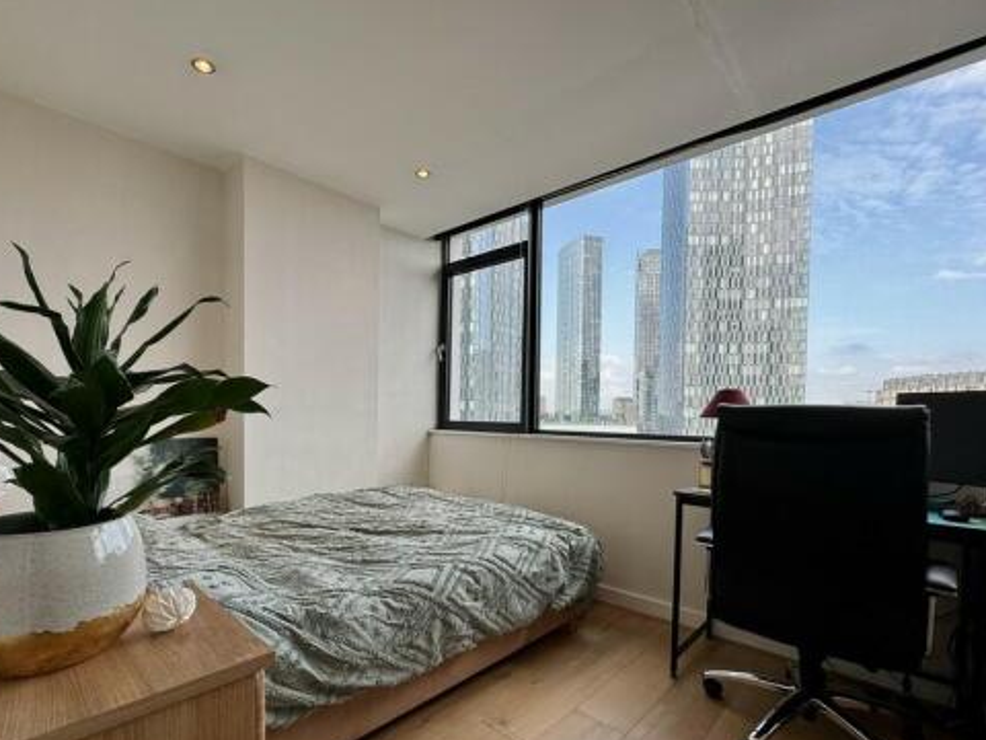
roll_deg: -1.0
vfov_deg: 74.3
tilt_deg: -1.1
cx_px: 469
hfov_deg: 91.0
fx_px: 484
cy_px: 427
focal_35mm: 17
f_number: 2.2
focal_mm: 2.22
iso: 40
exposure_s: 1/239
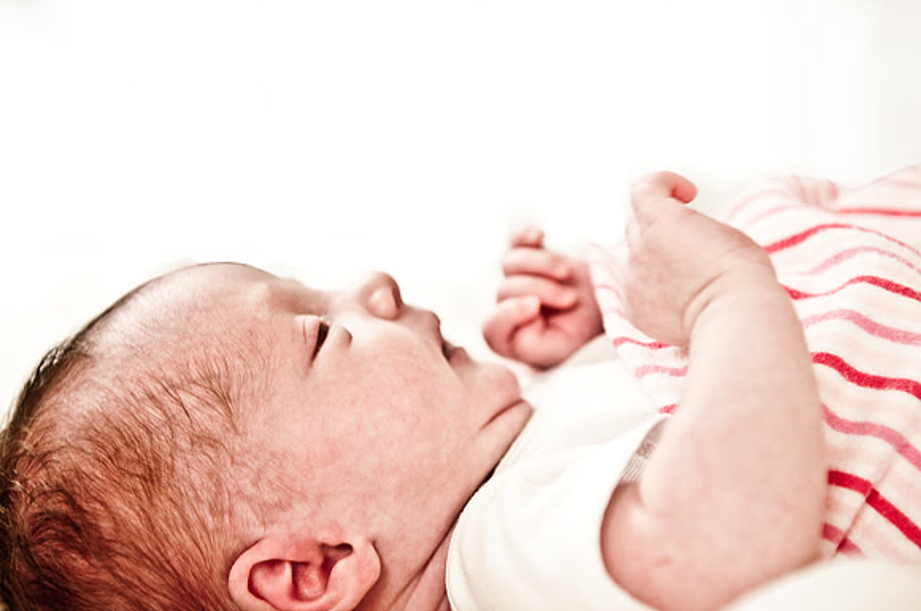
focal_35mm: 78
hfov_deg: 26.0
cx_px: 460
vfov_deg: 17.4
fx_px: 1993
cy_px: 306
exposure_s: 1/60
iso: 200
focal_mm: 52
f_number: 2.8
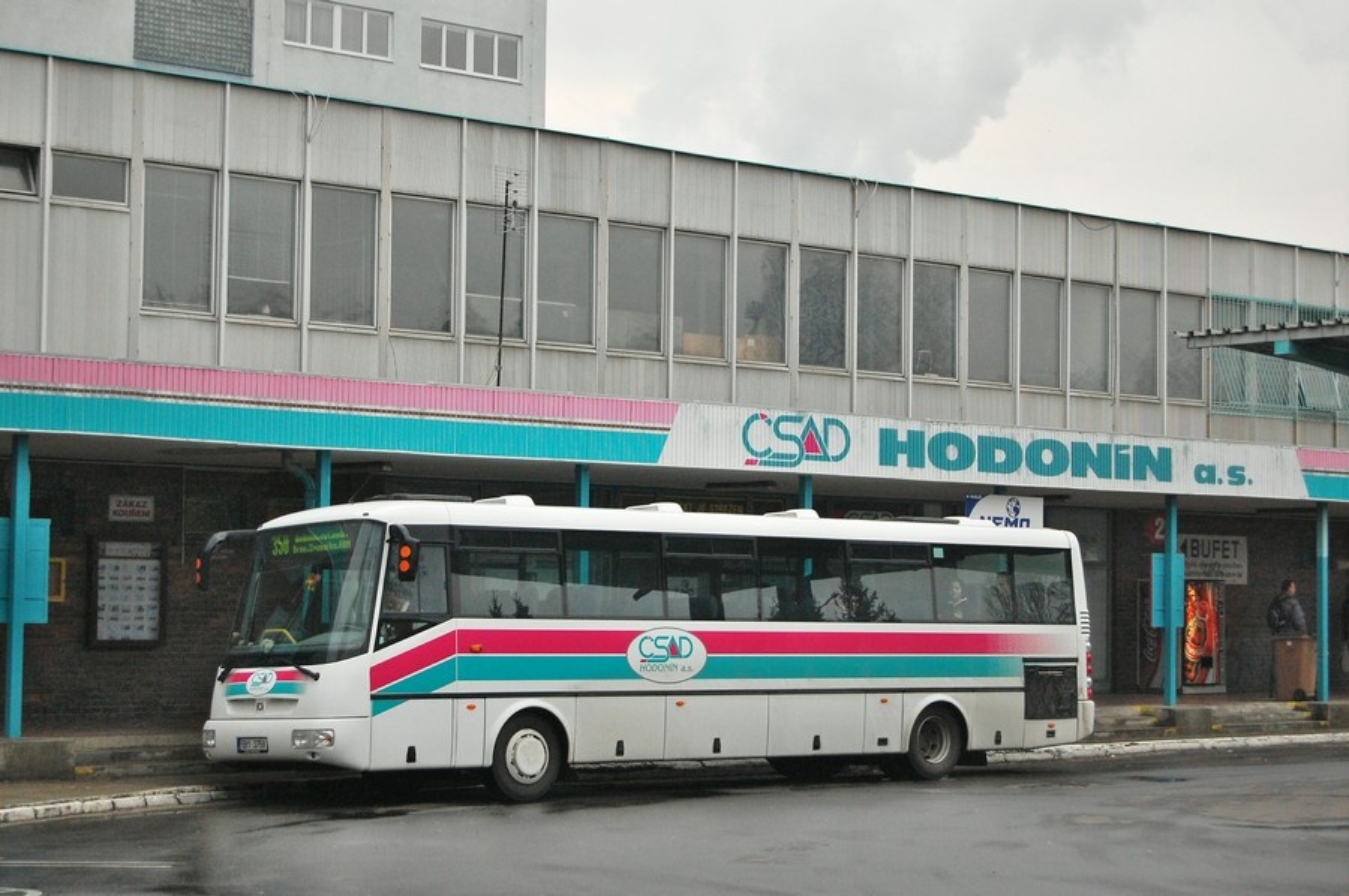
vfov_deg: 18.1
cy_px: 448
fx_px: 2807
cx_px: 674
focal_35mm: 75
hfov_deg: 27.0
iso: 800
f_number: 5.6
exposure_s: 1/400
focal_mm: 50
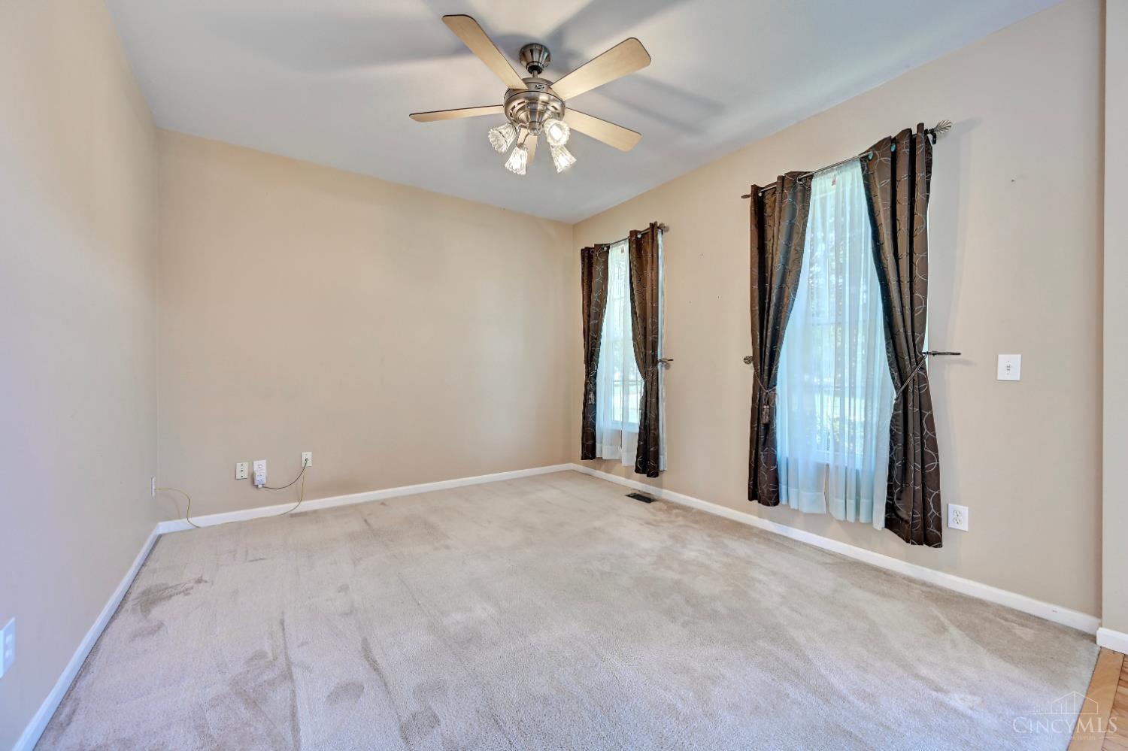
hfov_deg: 104.3
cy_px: 376
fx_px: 438
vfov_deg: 81.2
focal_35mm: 14
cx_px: 564
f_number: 8
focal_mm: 14
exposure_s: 1/5
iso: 400
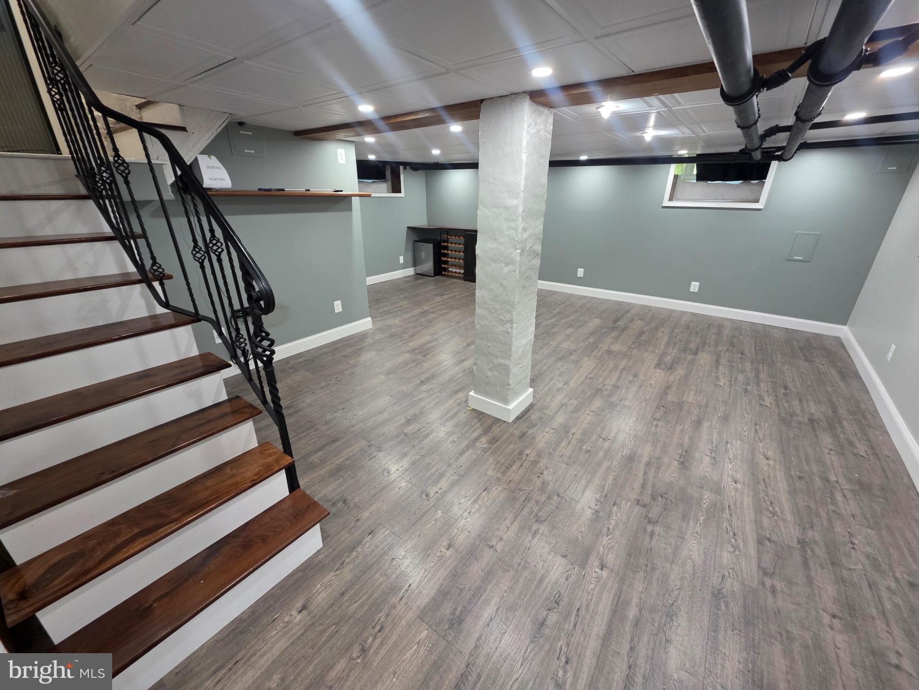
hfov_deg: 106.2
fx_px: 345
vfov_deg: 89.9
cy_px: 345
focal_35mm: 13
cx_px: 460
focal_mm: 2.2
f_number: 1.9
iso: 320
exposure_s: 1/60
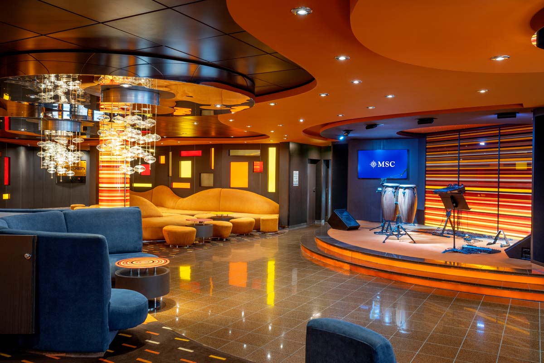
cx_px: 272
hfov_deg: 60.3
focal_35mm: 31
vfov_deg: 42.3
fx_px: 468
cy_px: 182
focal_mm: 31
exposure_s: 1
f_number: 11
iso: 400
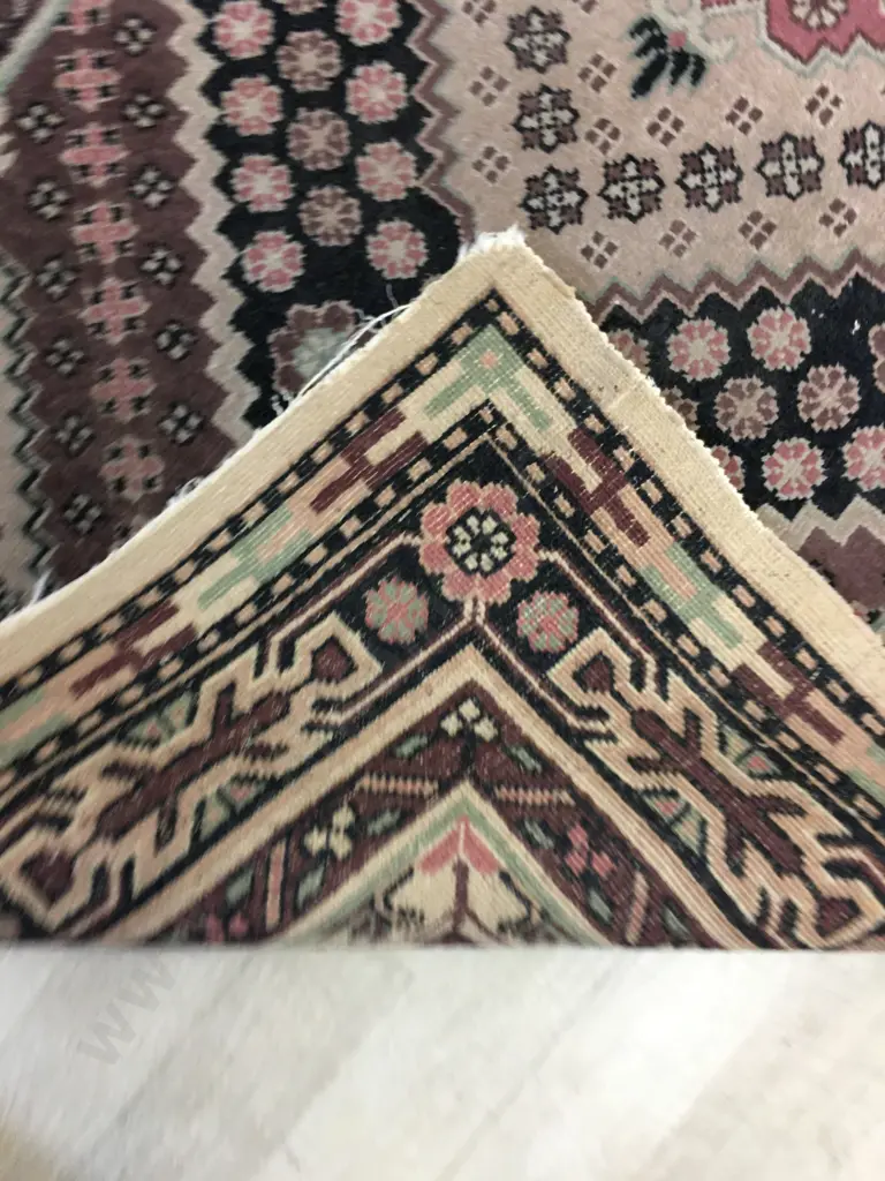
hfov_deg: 48.2
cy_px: 590
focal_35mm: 29
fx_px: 989
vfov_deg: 61.7
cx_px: 442
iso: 64
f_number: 2.2
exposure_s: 1/17
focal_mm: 4.15
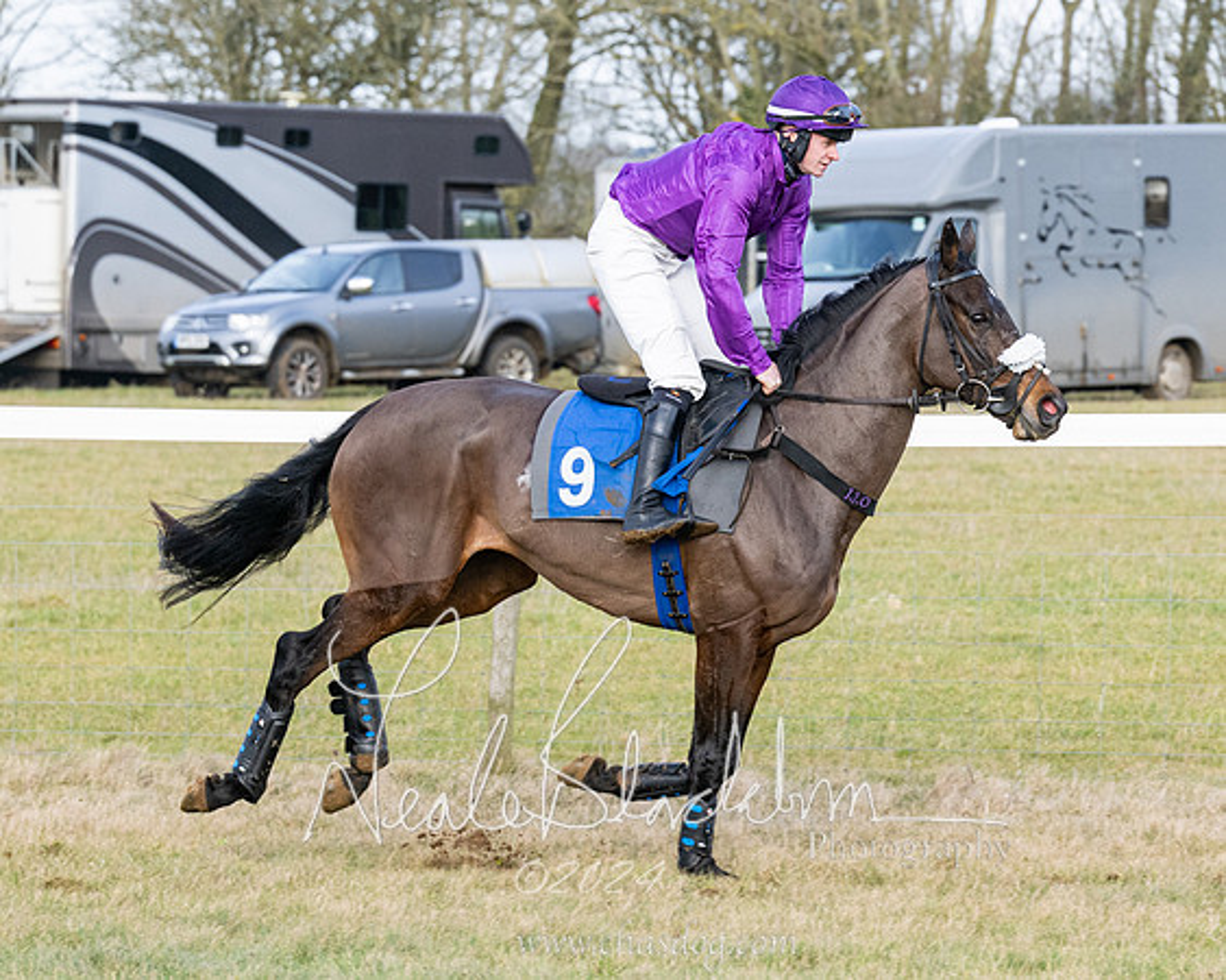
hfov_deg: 7.4
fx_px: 9437
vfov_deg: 5.9
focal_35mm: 260
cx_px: 805
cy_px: 619
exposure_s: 1/800
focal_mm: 120
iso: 400
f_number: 5
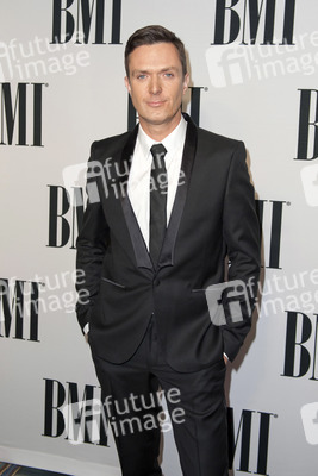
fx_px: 463
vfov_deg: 54.4
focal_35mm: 35
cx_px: 159
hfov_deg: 37.9
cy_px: 238
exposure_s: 1/400
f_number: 4
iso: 500
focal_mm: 35
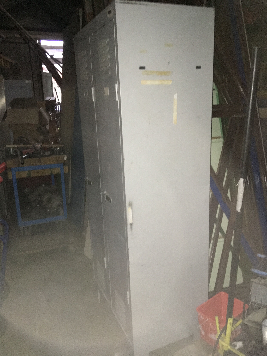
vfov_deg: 61.7
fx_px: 298
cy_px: 178
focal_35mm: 29
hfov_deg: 48.2
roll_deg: -0.3
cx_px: 134
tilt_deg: -14.4
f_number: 2.2
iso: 200
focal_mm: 4.15
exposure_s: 1/17
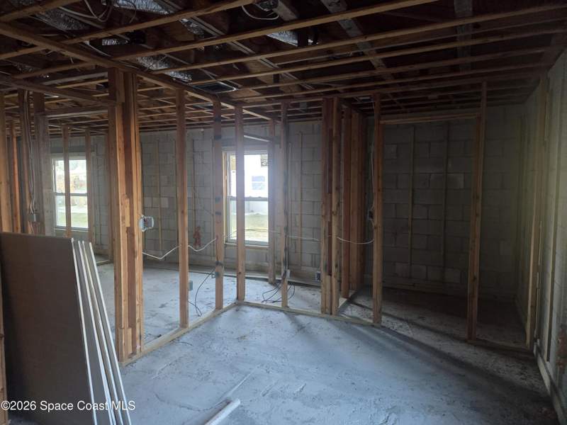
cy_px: 212
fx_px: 377
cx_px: 284
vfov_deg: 58.9
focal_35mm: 23
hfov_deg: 73.9
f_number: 1.8
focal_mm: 5.4
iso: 1250
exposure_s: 1/120
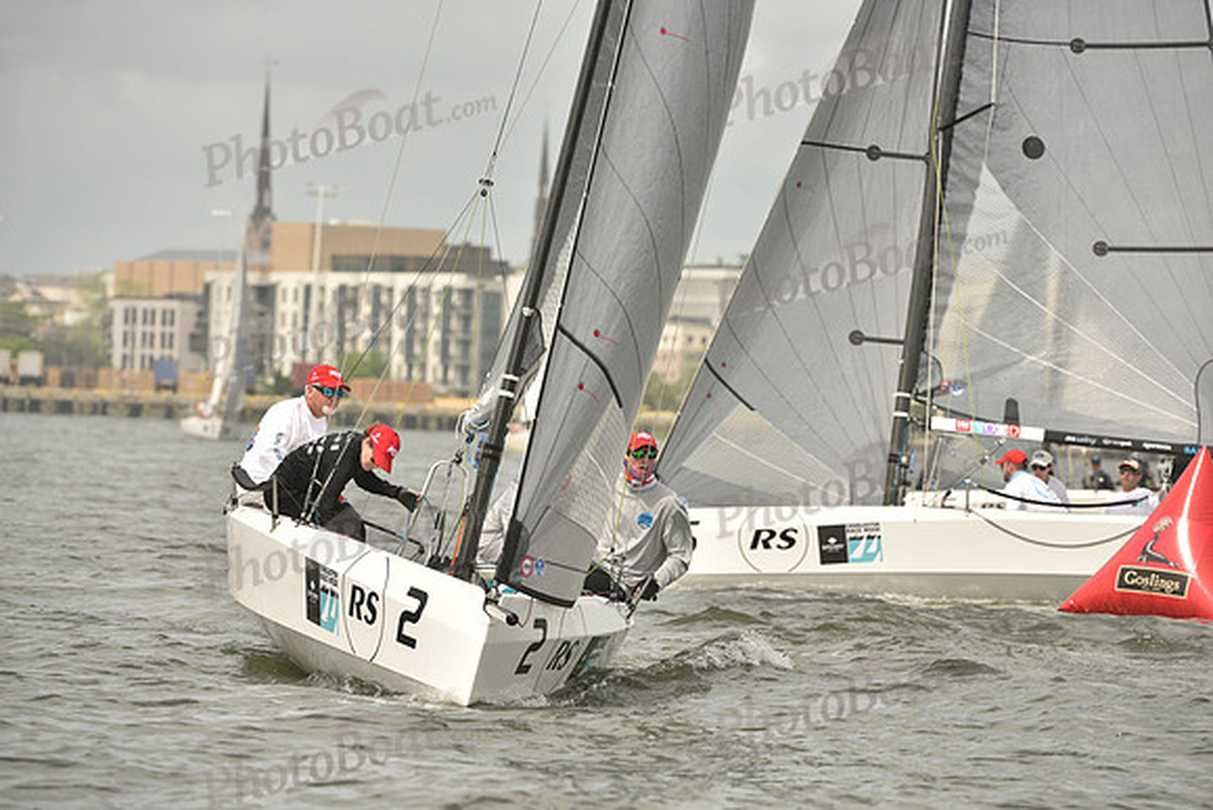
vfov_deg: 4.6
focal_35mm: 300
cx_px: 606
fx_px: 10110
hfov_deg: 6.9
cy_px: 405
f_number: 7.1
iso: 320
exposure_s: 1/1250
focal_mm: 300
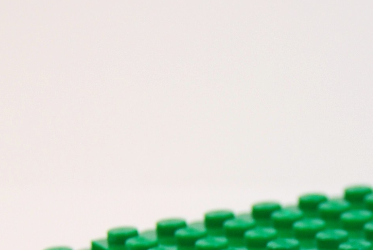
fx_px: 2697
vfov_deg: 5.2
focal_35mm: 260
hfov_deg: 7.8
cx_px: 488
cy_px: 475
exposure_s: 1/125
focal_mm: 42
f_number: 5.6
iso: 200
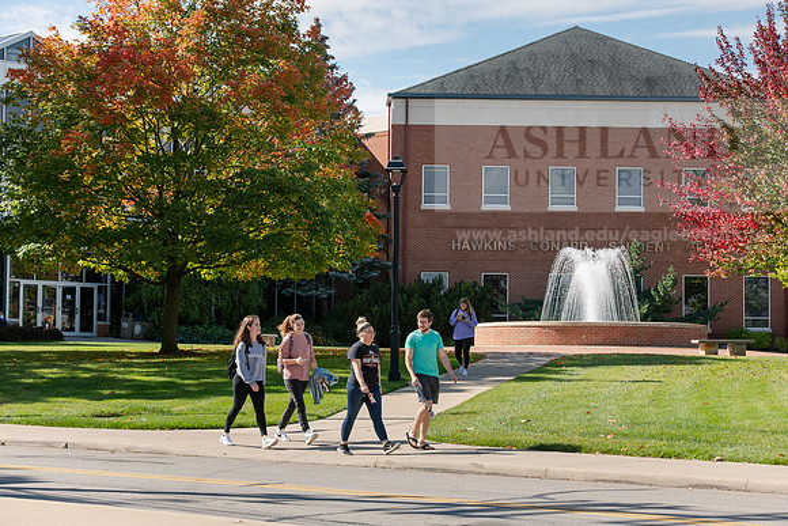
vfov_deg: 15.9
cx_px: 394
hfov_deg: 23.6
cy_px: 263
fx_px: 1883
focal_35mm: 86
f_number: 7.1
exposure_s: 1/500
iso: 250
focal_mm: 86
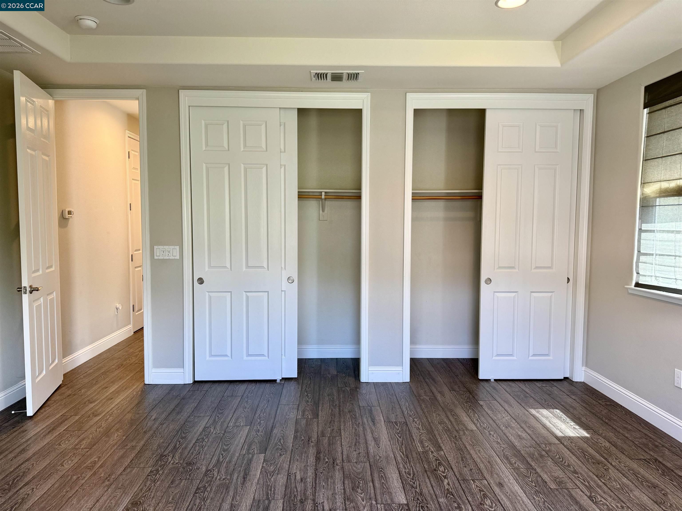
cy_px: 256
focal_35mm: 24
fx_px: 473
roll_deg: -0.1
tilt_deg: -3.7
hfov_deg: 71.6
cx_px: 341
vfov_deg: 56.8
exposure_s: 1/60
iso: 125
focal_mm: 6.76
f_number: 1.78
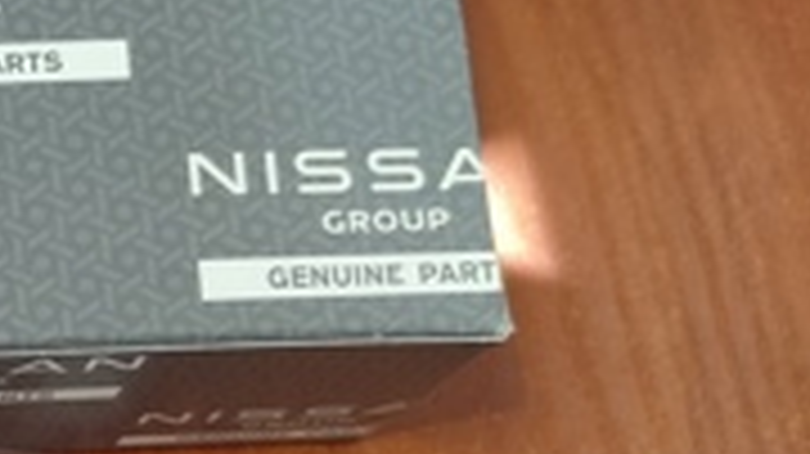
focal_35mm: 89
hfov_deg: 21.1
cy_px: 519
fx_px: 1910
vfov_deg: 13.3
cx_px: -320
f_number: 1.65
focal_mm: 6.19
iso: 1000
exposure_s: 1/50
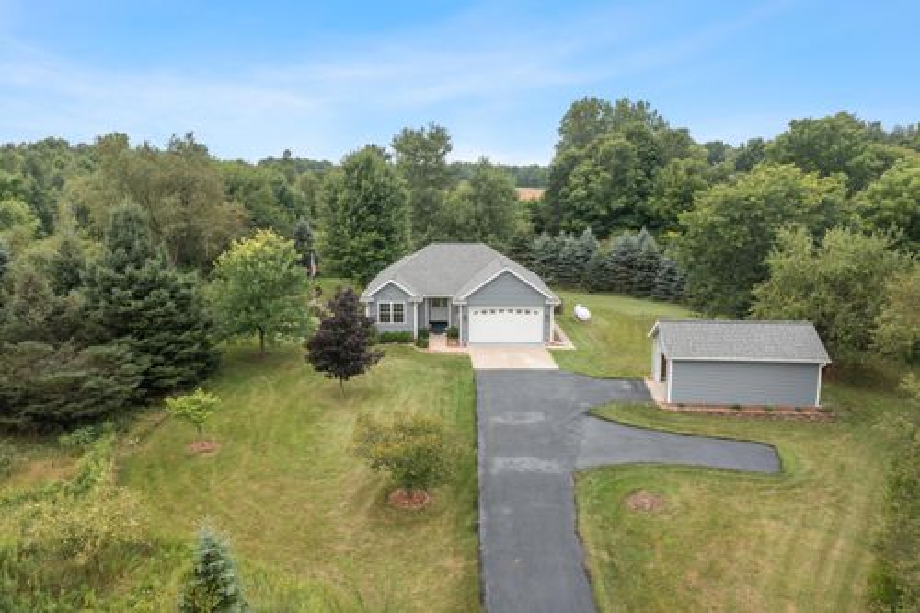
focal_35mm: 28
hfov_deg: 65.5
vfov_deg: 46.4
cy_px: 306
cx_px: 460
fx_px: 715
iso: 100
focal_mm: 10.26
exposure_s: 1/60
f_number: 9
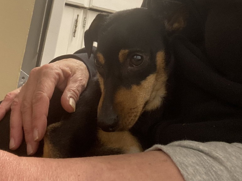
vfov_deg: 40.7
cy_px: 84
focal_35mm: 35
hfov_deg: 52.6
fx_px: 245
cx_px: 116
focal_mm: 2.71
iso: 160
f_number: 2.2
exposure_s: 1/50
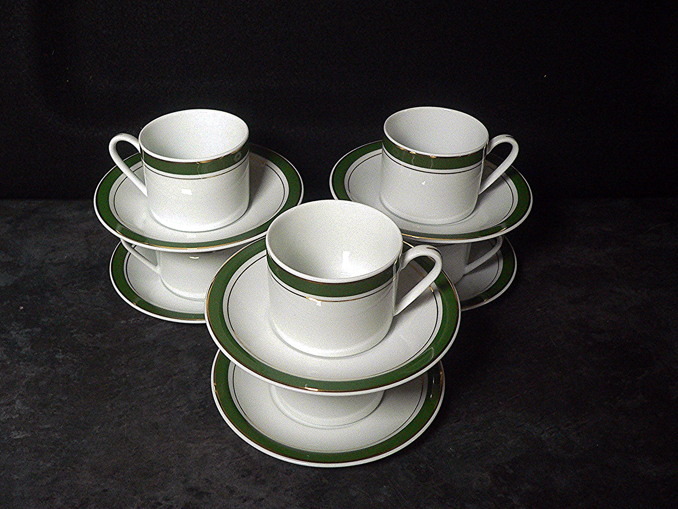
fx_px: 705
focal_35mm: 36
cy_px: 254
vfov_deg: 39.7
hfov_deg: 51.4
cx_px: 339
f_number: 2.8
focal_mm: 6
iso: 400
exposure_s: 1/30
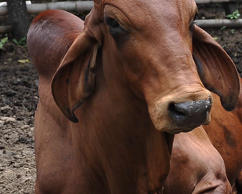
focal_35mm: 128
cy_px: 75
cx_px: 355
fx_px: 917
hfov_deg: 14.1
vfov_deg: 12.0
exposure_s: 1/250
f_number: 4.5
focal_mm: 38
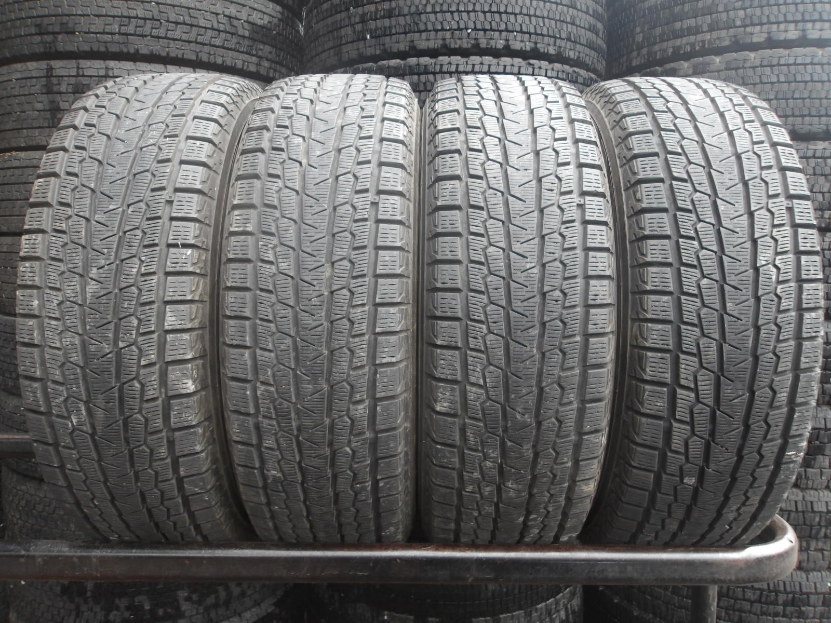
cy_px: 312
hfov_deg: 65.3
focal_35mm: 27
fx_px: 648
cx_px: 416
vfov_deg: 51.4
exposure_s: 1/30
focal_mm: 4.9
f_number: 3
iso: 190
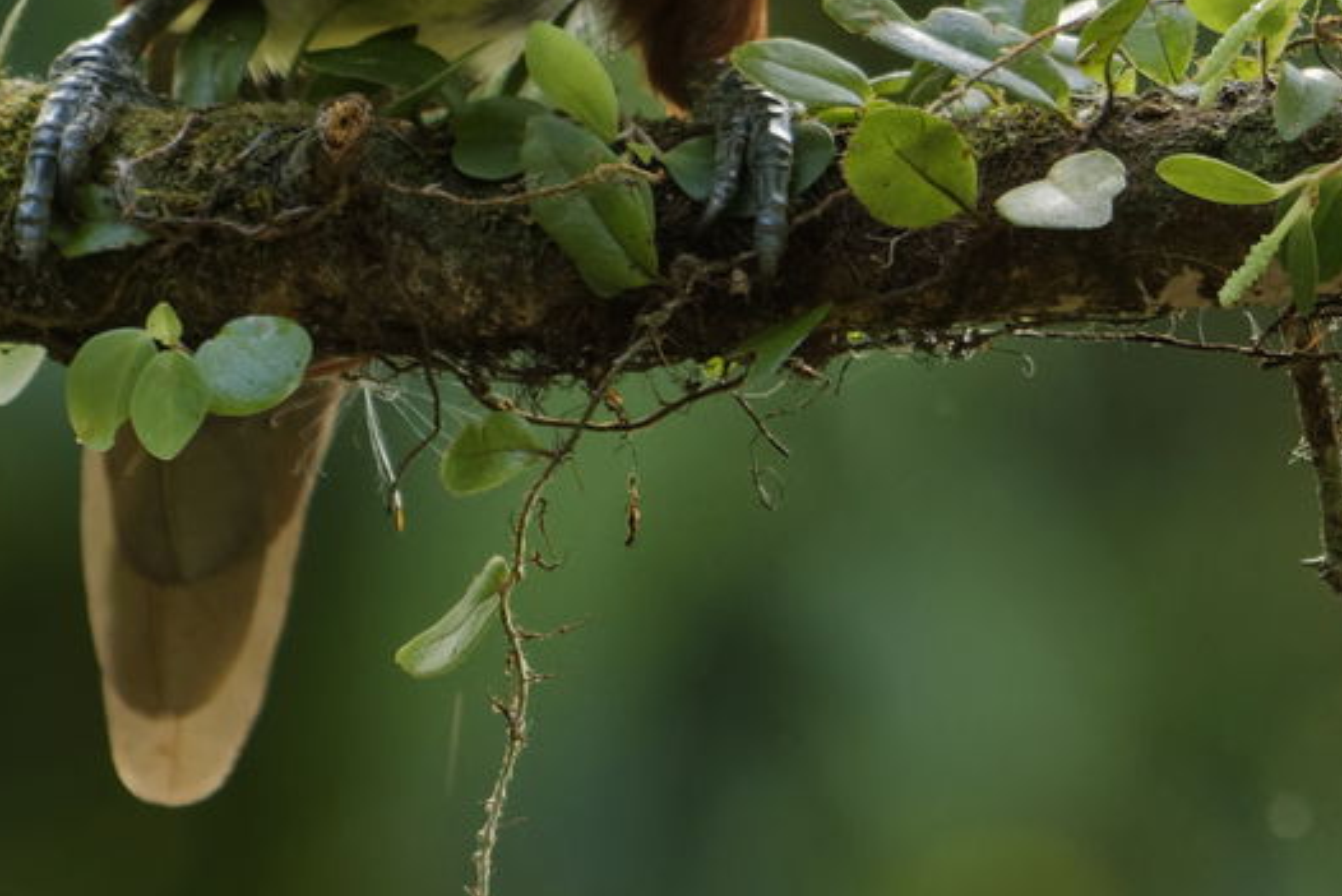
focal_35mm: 1807
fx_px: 67375
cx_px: 2095
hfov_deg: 1.1
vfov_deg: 0.8
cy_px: -327
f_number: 6.3
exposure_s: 1/100
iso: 800
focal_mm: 330
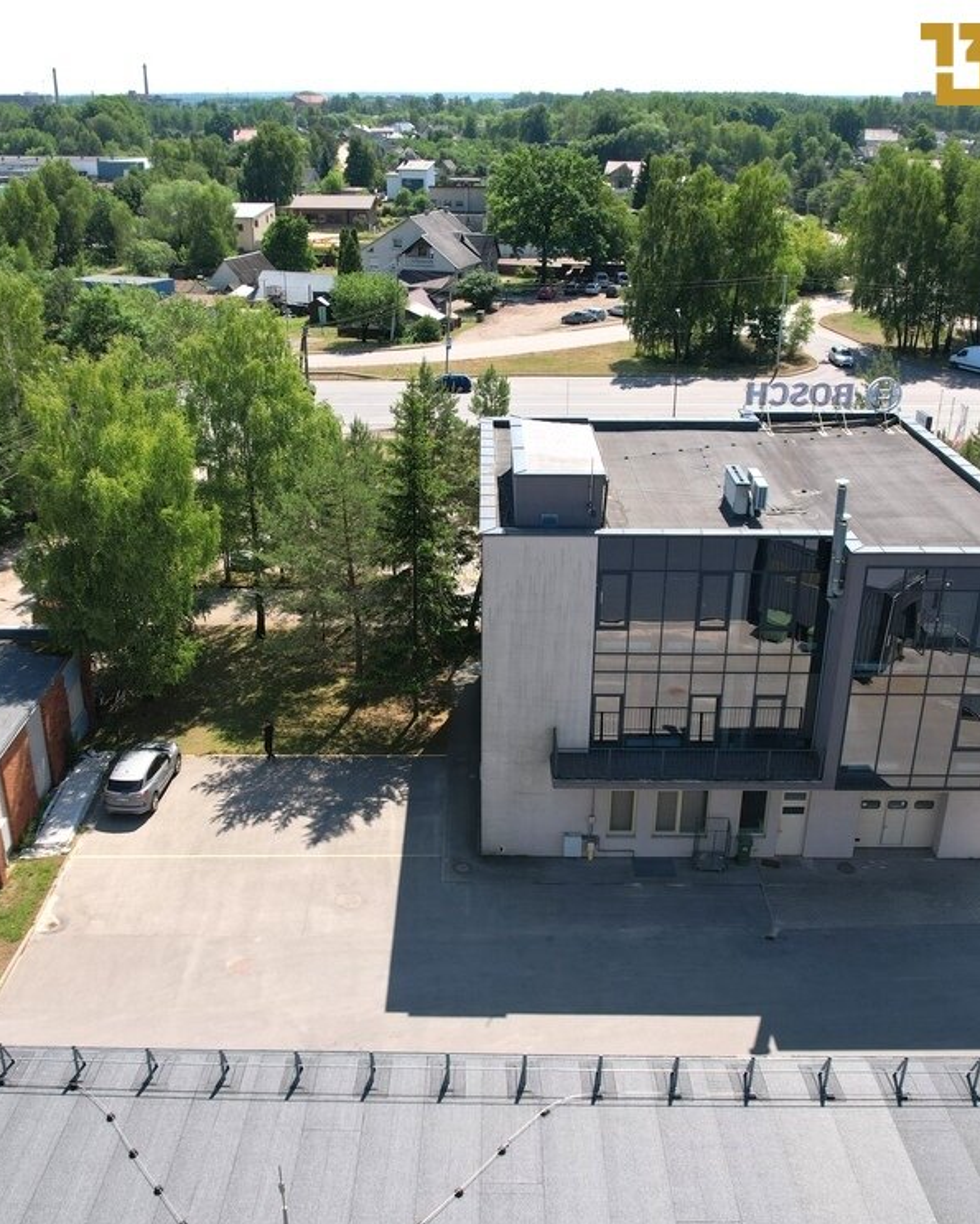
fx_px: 1159
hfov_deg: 45.8
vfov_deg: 55.6
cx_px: 466
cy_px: 606
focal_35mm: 32
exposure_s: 1/1600
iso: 100
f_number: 2.8
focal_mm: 8.38
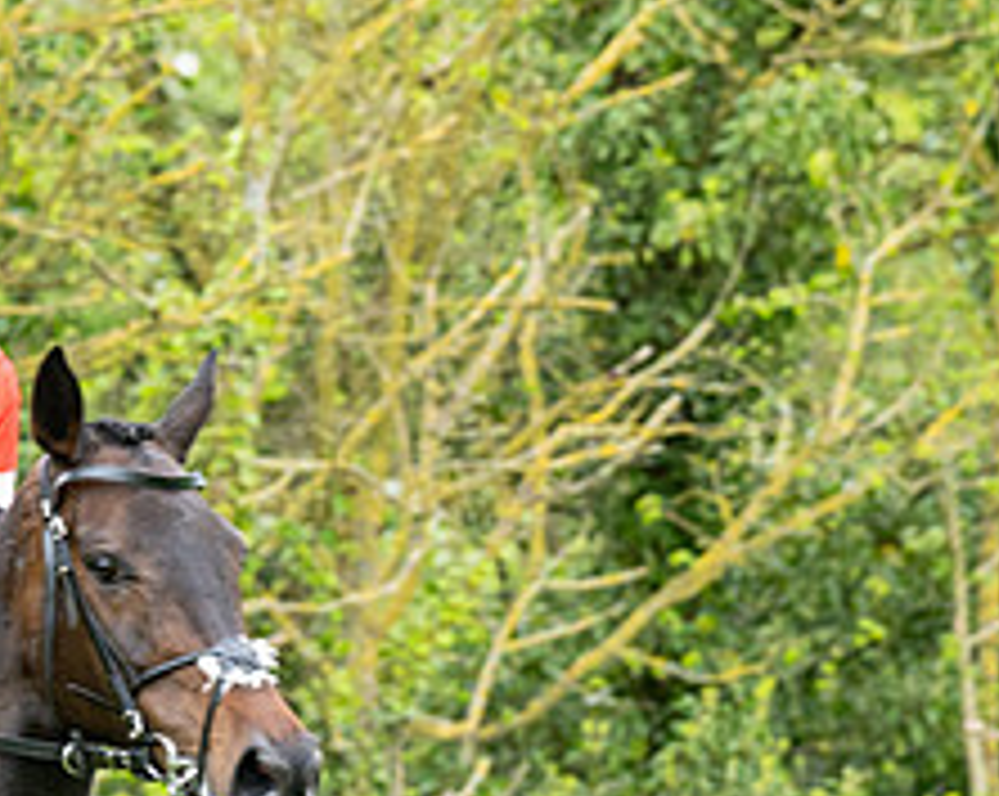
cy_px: 728
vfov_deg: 2.8
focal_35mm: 549
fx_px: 16211
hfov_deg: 3.5
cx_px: -96
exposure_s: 1/500
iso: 400
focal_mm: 145
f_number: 5
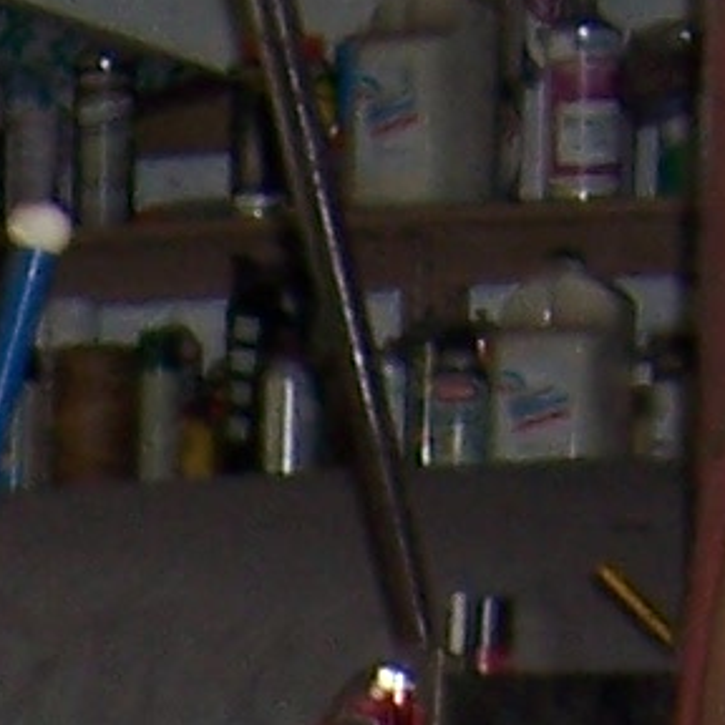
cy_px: 2200
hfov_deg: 6.2
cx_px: -1367
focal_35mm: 261
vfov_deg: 6.2
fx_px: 6185
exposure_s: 1/60
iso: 80
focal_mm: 5.5
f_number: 2.8
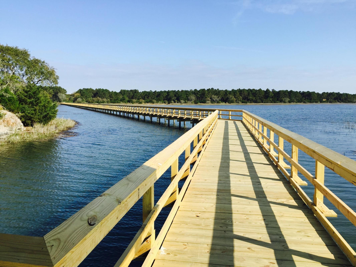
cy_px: 134
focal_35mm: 29
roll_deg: -0.4
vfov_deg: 48.2
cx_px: 178
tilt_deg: -6.4
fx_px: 298
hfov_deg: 61.7
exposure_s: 1/1647
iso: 32
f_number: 2.2
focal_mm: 4.15
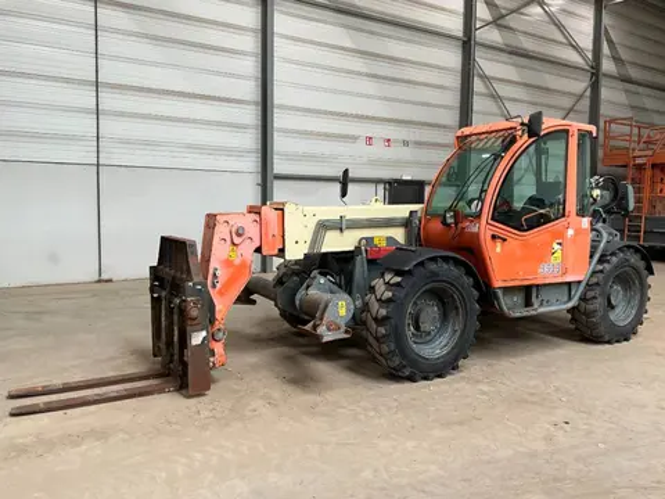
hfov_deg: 61.7
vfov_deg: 48.2
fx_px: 557
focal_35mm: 29
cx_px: 332
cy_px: 250
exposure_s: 1/60
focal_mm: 3
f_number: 1.8
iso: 64
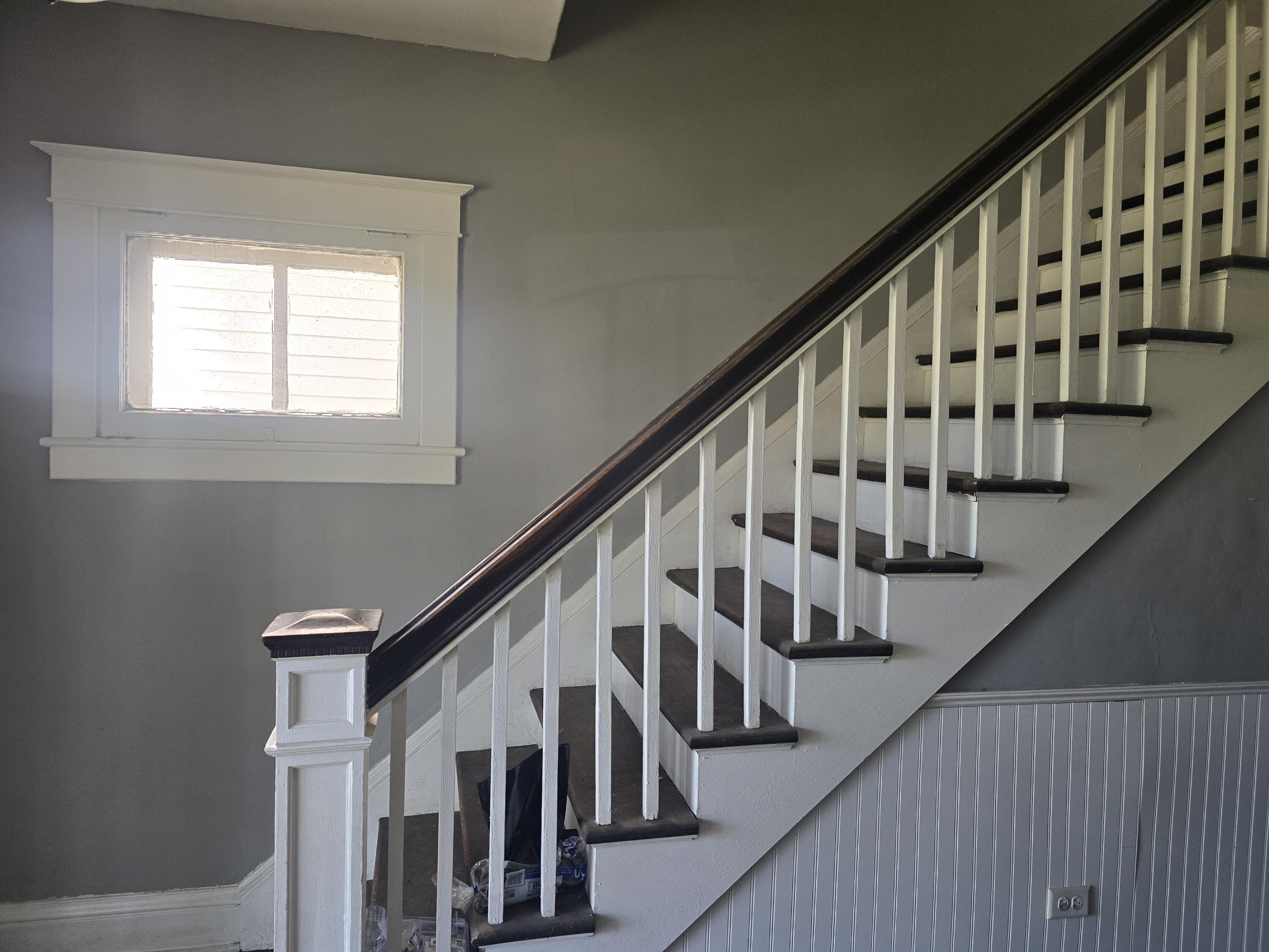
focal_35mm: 23
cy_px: 476
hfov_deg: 73.9
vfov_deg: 58.9
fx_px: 843
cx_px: 634
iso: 160
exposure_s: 1/180
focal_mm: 6.3
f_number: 1.7
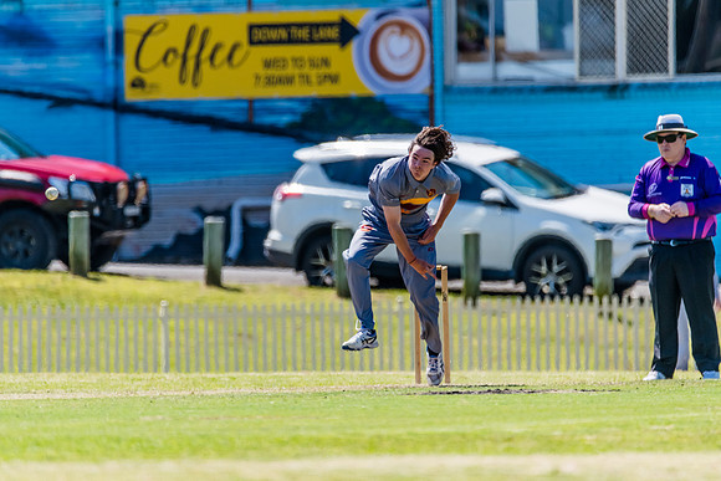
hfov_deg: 3.2
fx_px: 12977
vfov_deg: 2.1
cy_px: 245
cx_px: 337
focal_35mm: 648
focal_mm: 600
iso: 640
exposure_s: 1/2000
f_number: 6.3
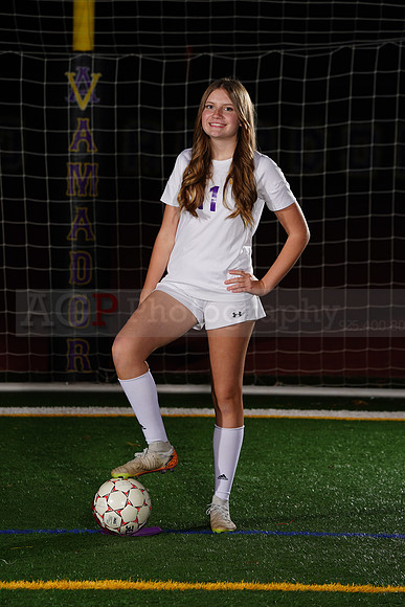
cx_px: 202
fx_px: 3474
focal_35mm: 206
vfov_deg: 10.0
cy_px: 304
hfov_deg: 6.7
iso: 200
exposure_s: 1/200
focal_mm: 206
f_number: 7.1
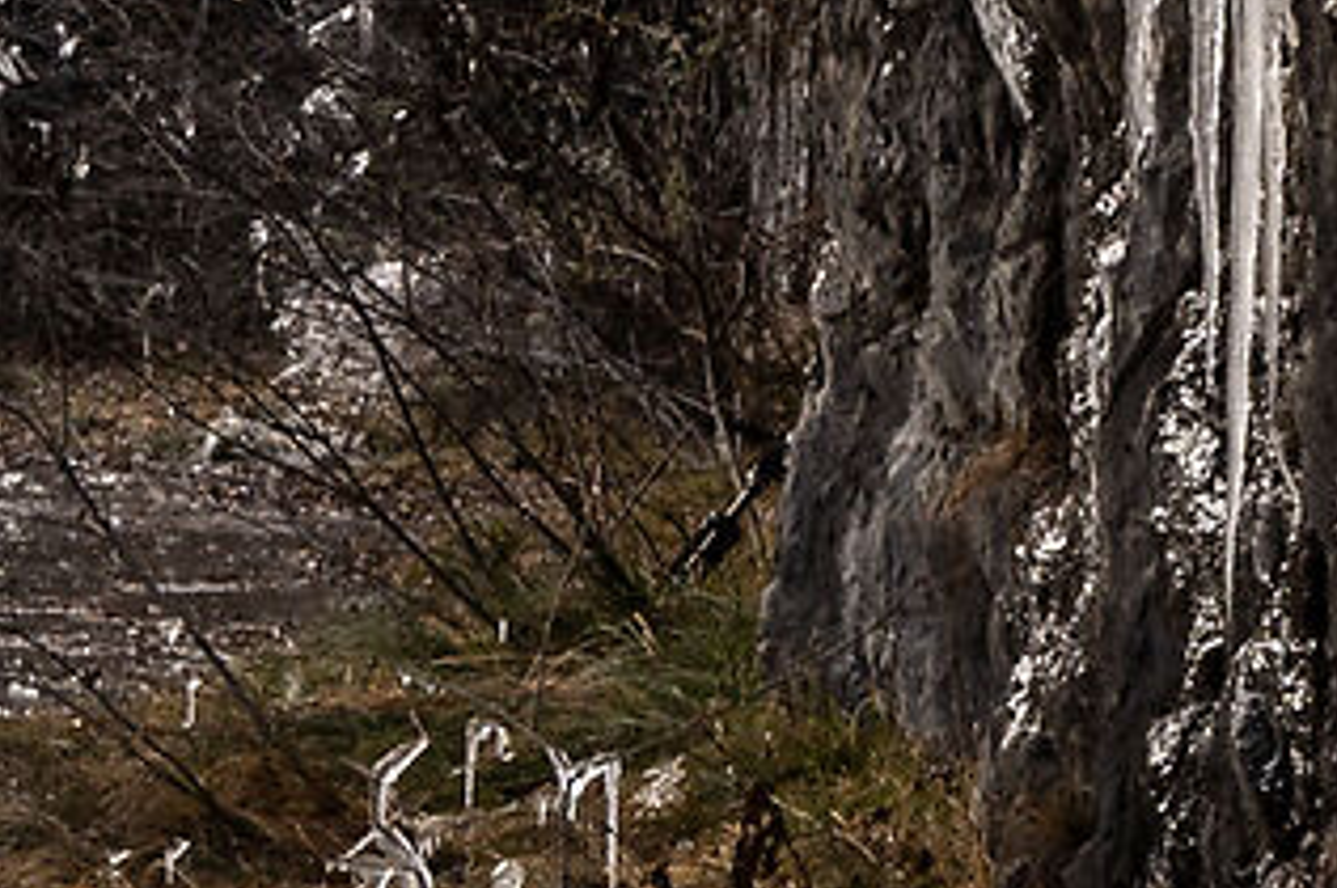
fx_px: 8459
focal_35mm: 228
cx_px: -1967
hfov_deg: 8.2
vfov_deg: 6.0
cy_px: 243
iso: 100
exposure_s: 1/125
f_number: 11
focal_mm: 30
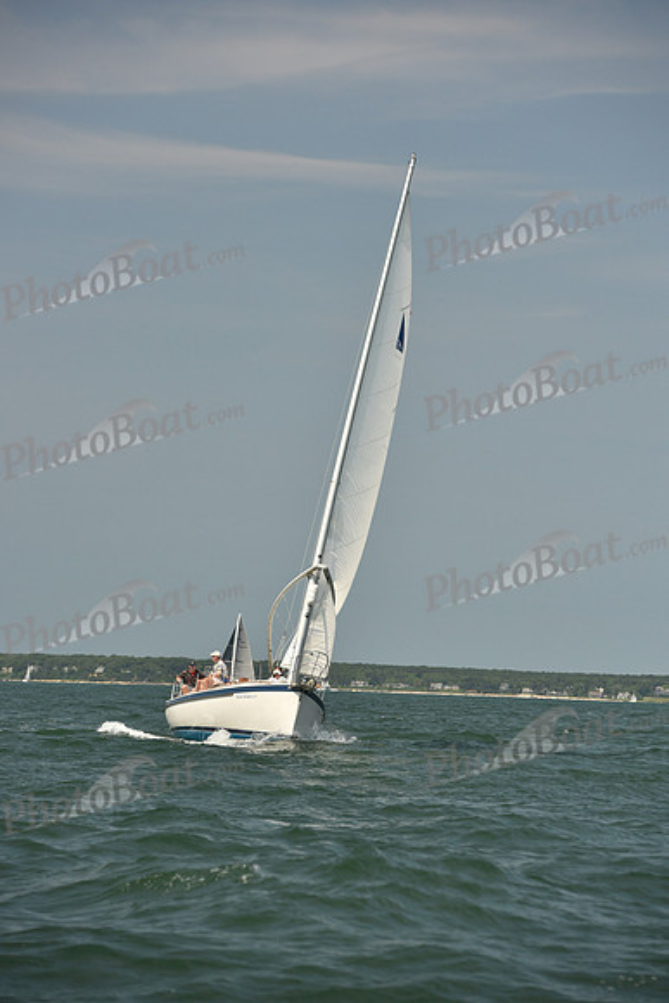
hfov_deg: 10.2
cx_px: 334
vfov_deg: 15.2
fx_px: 3761
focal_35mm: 135
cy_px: 502
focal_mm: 135
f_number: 5.6
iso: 320
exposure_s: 1/1250
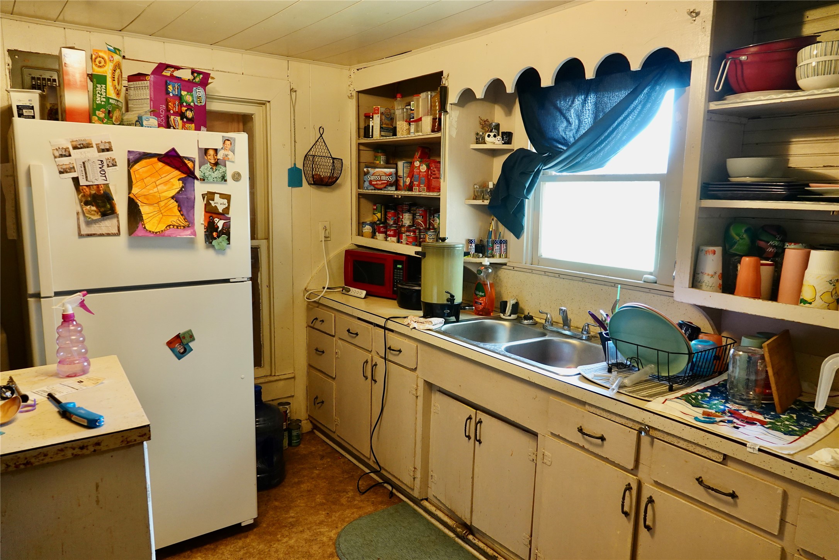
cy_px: 280
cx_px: 420
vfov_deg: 53.1
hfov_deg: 73.7
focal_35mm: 24
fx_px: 559
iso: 400
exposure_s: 1/30
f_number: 2.4
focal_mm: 8.8
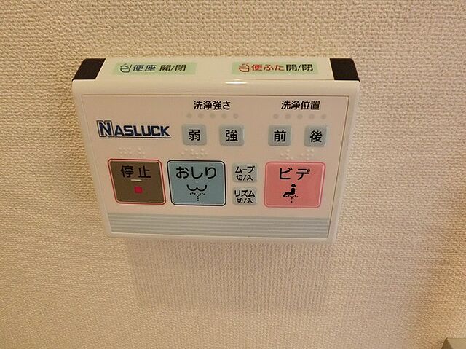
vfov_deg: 54.8
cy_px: 174
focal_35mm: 25
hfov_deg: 69.4
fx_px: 336
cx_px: 233
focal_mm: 4.5
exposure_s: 1/160
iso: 800
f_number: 3.5
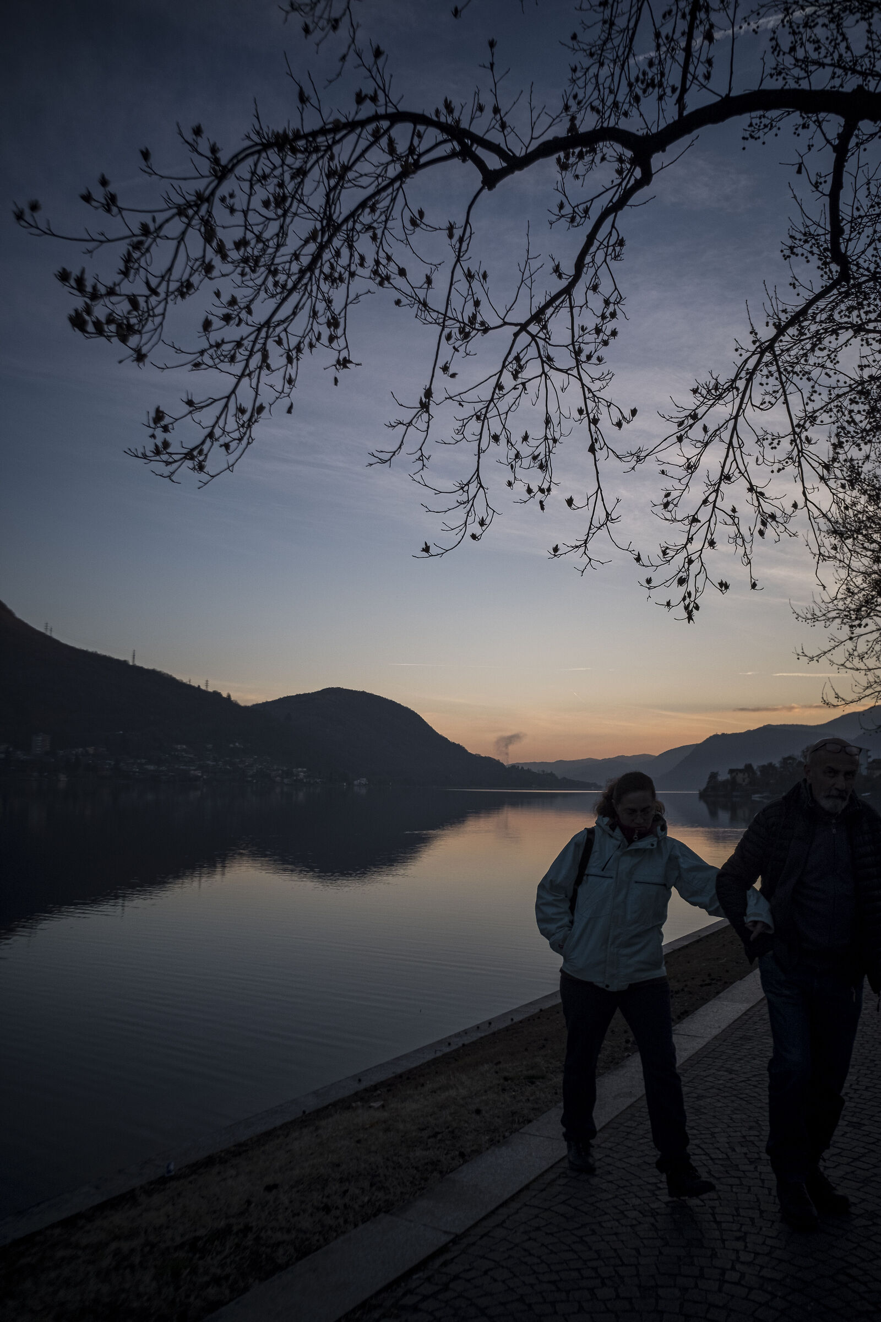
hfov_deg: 47.9
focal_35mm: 27
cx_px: 440
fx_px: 991
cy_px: 661
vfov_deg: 67.4
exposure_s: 1/500
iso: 400
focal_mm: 18
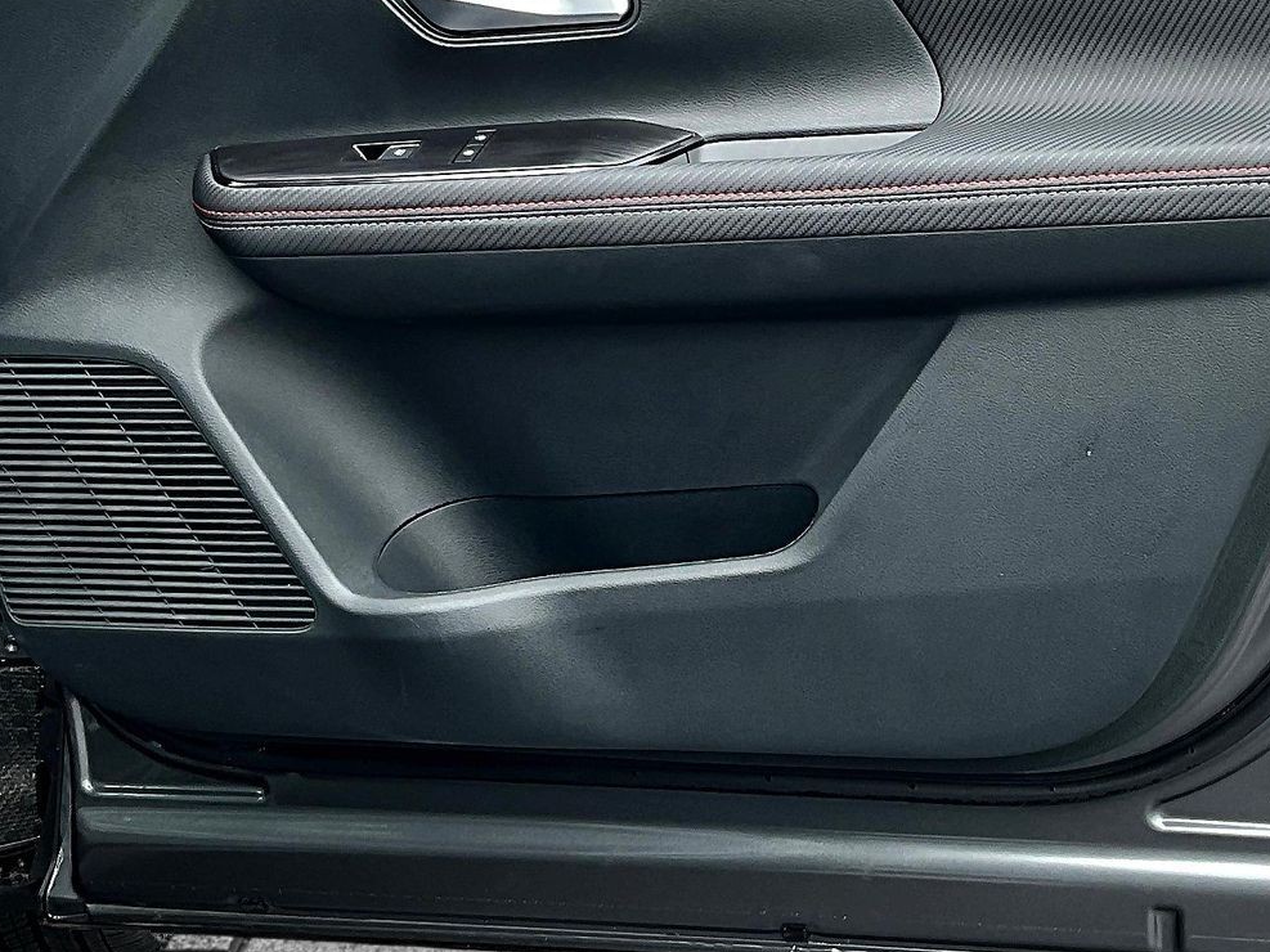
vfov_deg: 30.1
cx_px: 741
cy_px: 185
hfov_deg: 40.3
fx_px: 1724
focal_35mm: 47
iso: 25
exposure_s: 1/247
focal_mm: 3
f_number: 1.8
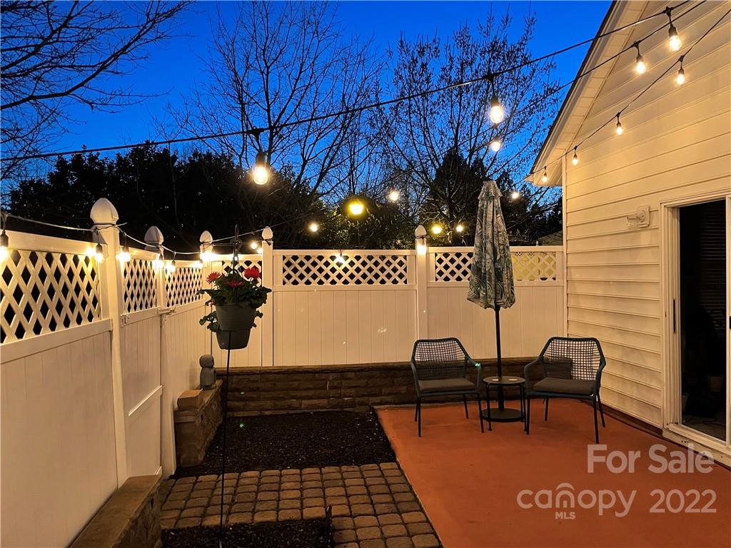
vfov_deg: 53.1
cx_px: 366
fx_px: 549
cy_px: 274
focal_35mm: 26
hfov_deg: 67.3
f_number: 1.6
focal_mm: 4.2
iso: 500
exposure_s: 1/30
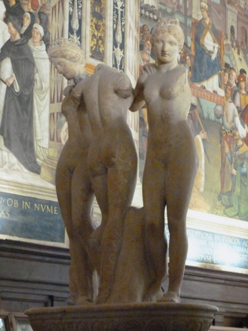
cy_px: 166
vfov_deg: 18.9
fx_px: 993
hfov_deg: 14.2
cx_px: 124
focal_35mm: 104
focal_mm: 18.7
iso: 1600
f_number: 5
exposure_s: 1/15
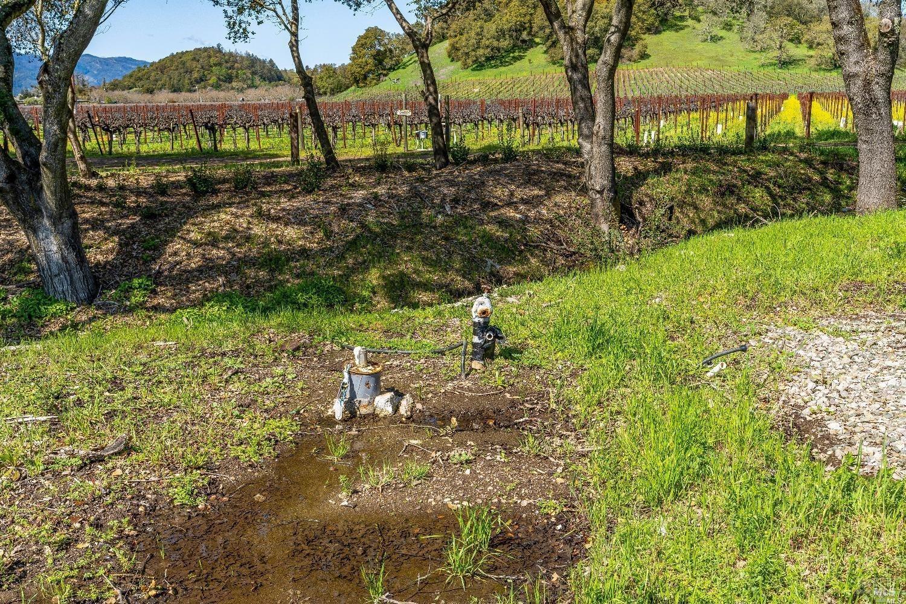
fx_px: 881
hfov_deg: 54.4
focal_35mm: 35
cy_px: 302
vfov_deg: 37.9
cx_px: 453
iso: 400
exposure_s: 1/250
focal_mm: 35
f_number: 11
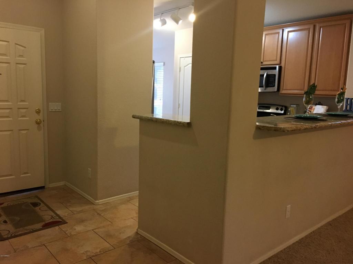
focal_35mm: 29
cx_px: 176
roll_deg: -1.4
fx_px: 296
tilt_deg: -6.6
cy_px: 132
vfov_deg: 48.2
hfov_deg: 61.7
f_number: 2.2
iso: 160
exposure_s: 1/30
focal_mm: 4.15
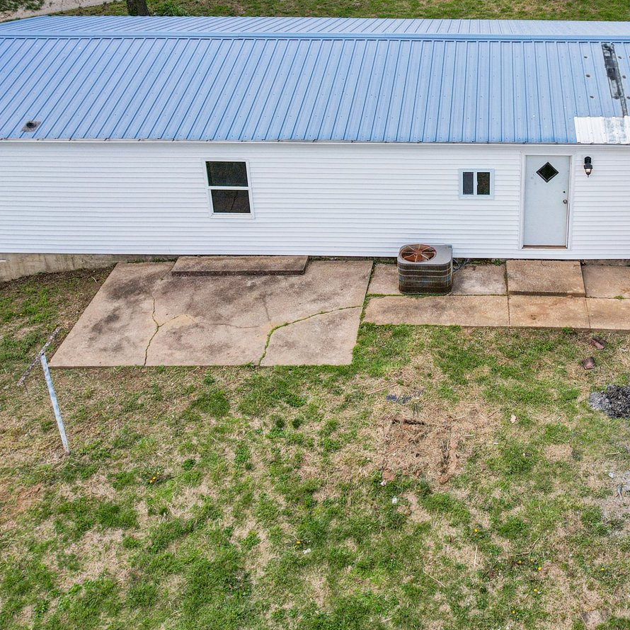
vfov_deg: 38.2
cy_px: 163
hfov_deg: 38.0
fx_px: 885
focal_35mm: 43
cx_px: 487
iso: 110
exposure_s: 1/1500
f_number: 2.8
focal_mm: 8.4
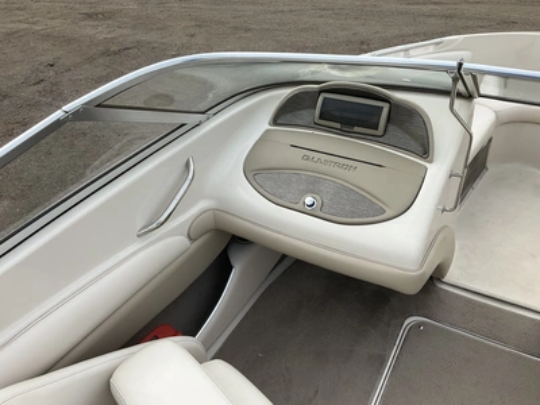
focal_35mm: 29
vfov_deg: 48.2
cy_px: 202
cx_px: 270
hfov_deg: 61.7
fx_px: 452
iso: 25
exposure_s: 1/912
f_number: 1.8
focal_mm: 3
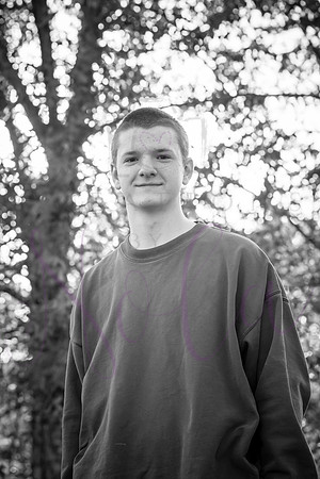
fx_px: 1600
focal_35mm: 120
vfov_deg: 17.1
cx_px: 160
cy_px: 240
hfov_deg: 11.4
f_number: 7.1
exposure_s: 1/400
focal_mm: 120
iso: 400
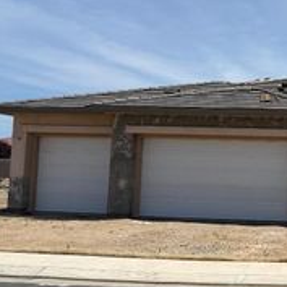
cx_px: 365
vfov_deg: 28.6
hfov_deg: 25.1
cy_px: 144
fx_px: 563
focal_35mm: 60
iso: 80
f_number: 1.78
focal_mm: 6.76
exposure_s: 1/7353
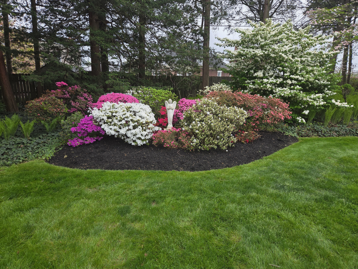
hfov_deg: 73.9
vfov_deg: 58.9
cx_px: 179
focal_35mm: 23
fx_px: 238
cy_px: 134
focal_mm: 5.4
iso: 80
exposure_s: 1/668
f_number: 1.8
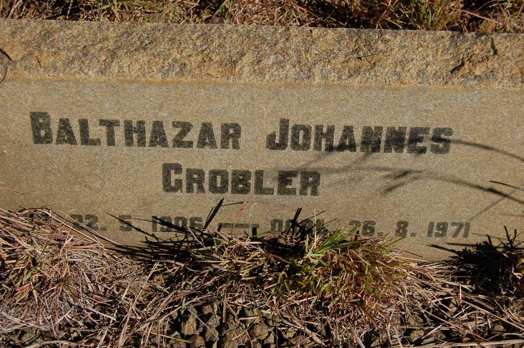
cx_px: 262
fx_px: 741
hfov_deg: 38.9
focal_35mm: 51
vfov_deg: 26.4
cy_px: 174
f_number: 6.3
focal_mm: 34
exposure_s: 1/640
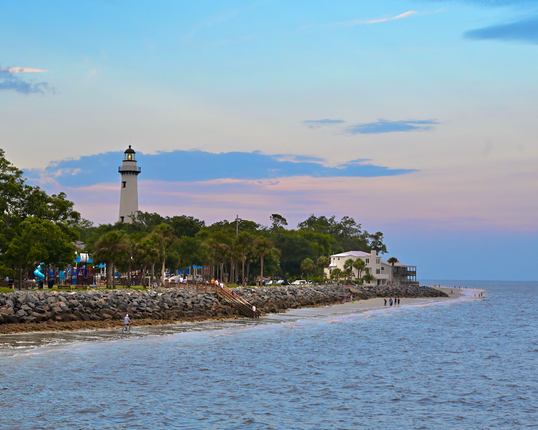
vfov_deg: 19.7
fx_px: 1242
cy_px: 215
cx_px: 270
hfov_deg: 24.4
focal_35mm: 78
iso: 1100
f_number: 6
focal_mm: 69
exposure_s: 1/125
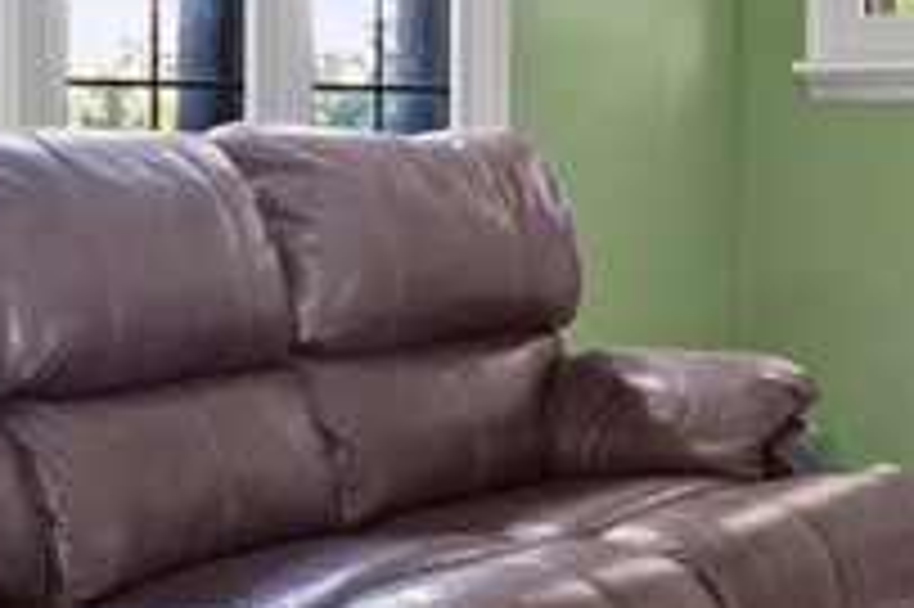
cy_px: 133
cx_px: 572
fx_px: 2308
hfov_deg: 22.3
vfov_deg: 14.9
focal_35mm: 91
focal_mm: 17
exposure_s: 1
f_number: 9
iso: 250
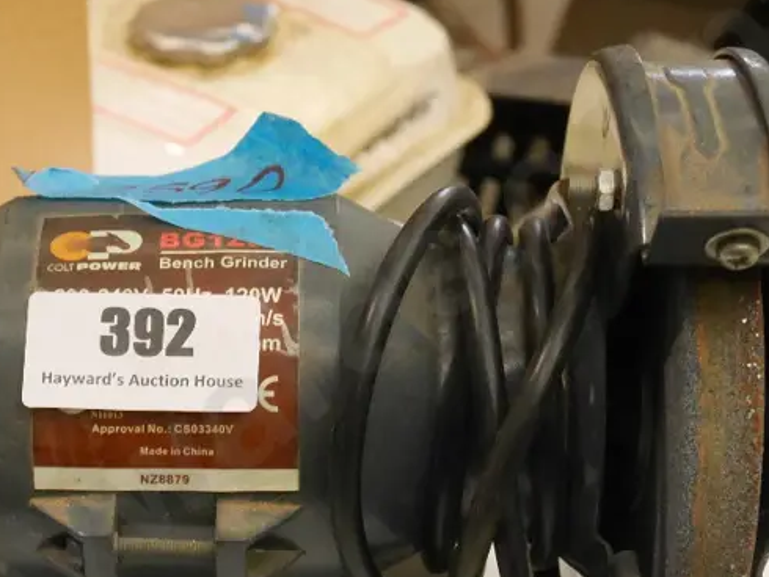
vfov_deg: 16.0
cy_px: 463
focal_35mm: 92
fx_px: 2045
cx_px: 187
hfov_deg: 21.1
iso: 3200
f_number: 4.9
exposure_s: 1/250
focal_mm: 22
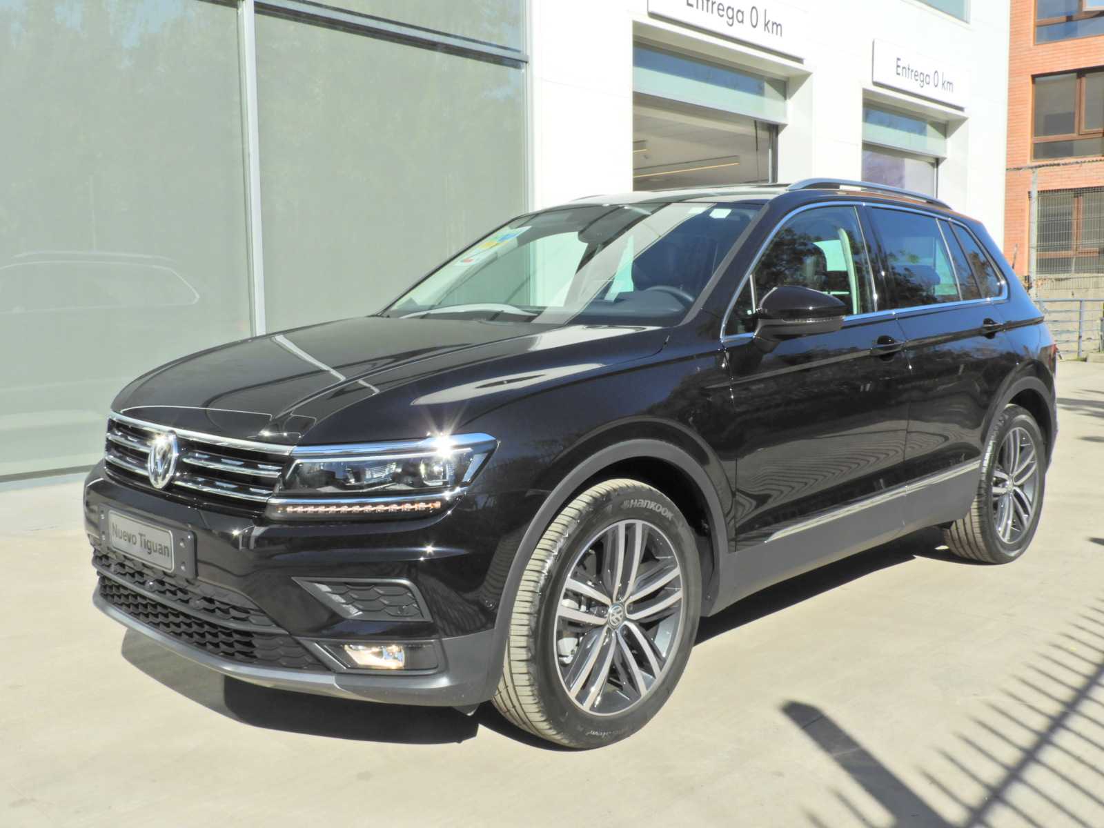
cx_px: 552
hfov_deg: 55.4
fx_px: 1052
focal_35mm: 33
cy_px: 414
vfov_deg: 42.9
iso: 100
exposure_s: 1/200
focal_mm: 5.9
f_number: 8
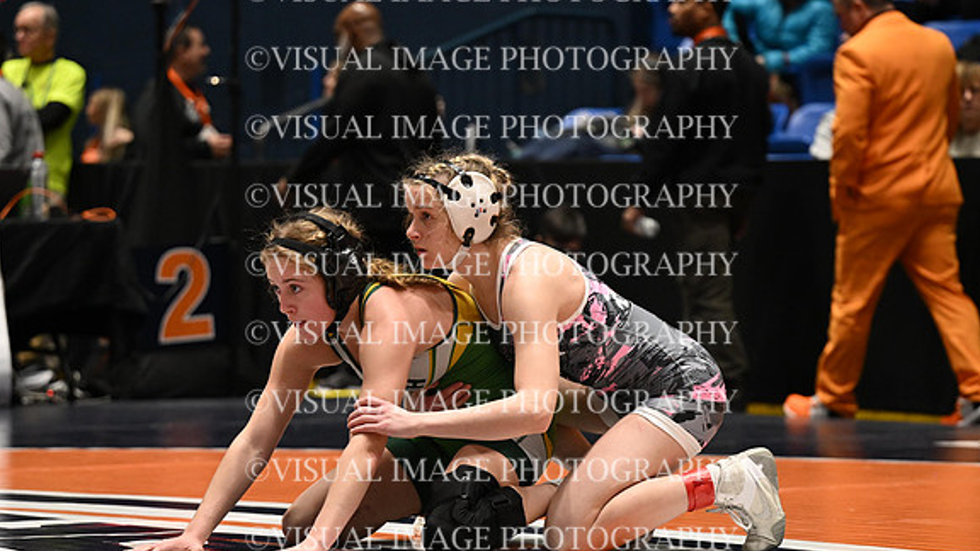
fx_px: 3976
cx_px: 492
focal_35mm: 153
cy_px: 298
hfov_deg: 14.1
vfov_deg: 7.9
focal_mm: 97
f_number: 2.8
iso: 2500
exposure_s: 1/767
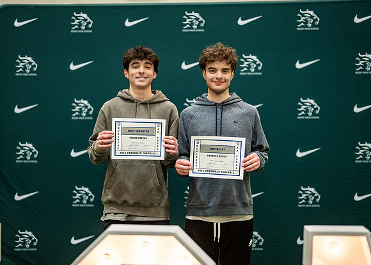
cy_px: 135
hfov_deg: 34.9
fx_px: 589
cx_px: 185
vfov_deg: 25.3
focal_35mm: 56
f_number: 1.2
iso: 1250
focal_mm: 50
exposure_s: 1/320
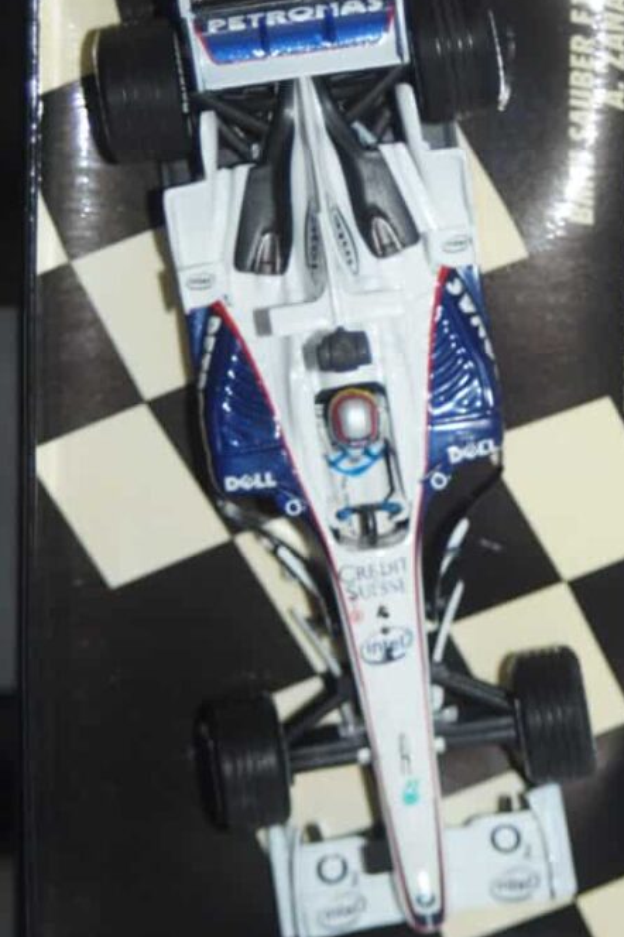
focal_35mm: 163
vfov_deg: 12.6
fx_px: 4238
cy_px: 379
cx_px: 422
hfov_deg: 8.4
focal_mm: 80
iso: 200
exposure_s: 1/60
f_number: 5.6
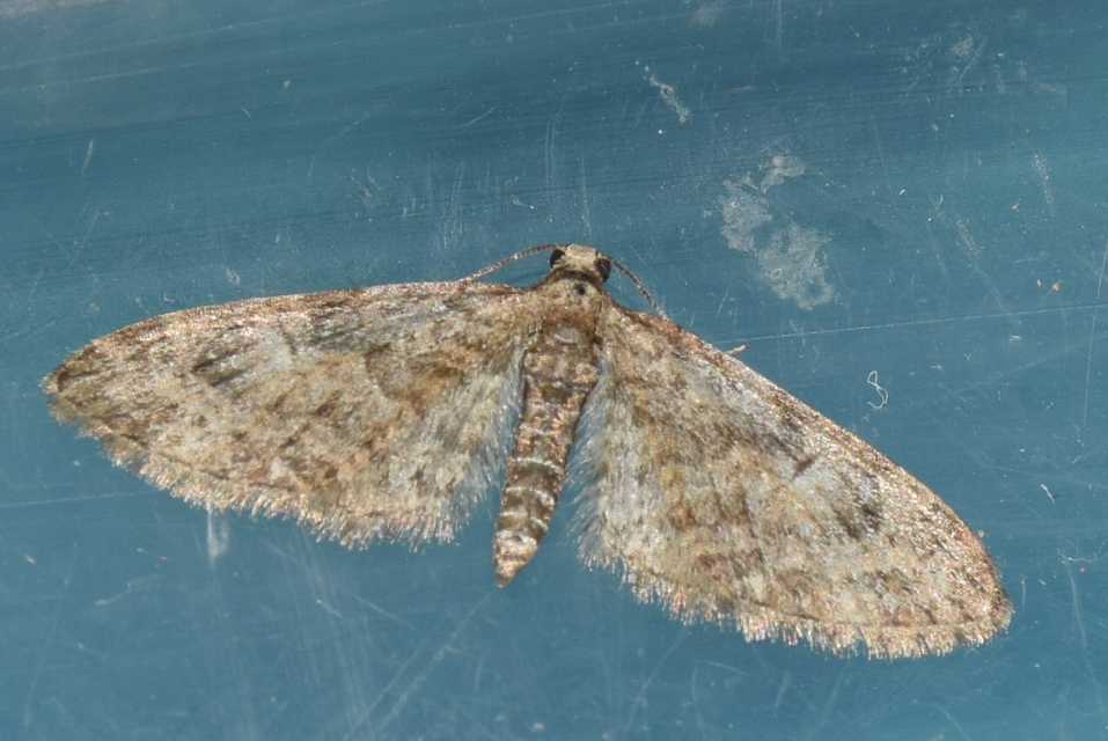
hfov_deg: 9.8
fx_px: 6469
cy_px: 370
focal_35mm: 210
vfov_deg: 6.6
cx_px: 554
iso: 100
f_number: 13
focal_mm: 140
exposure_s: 1/160
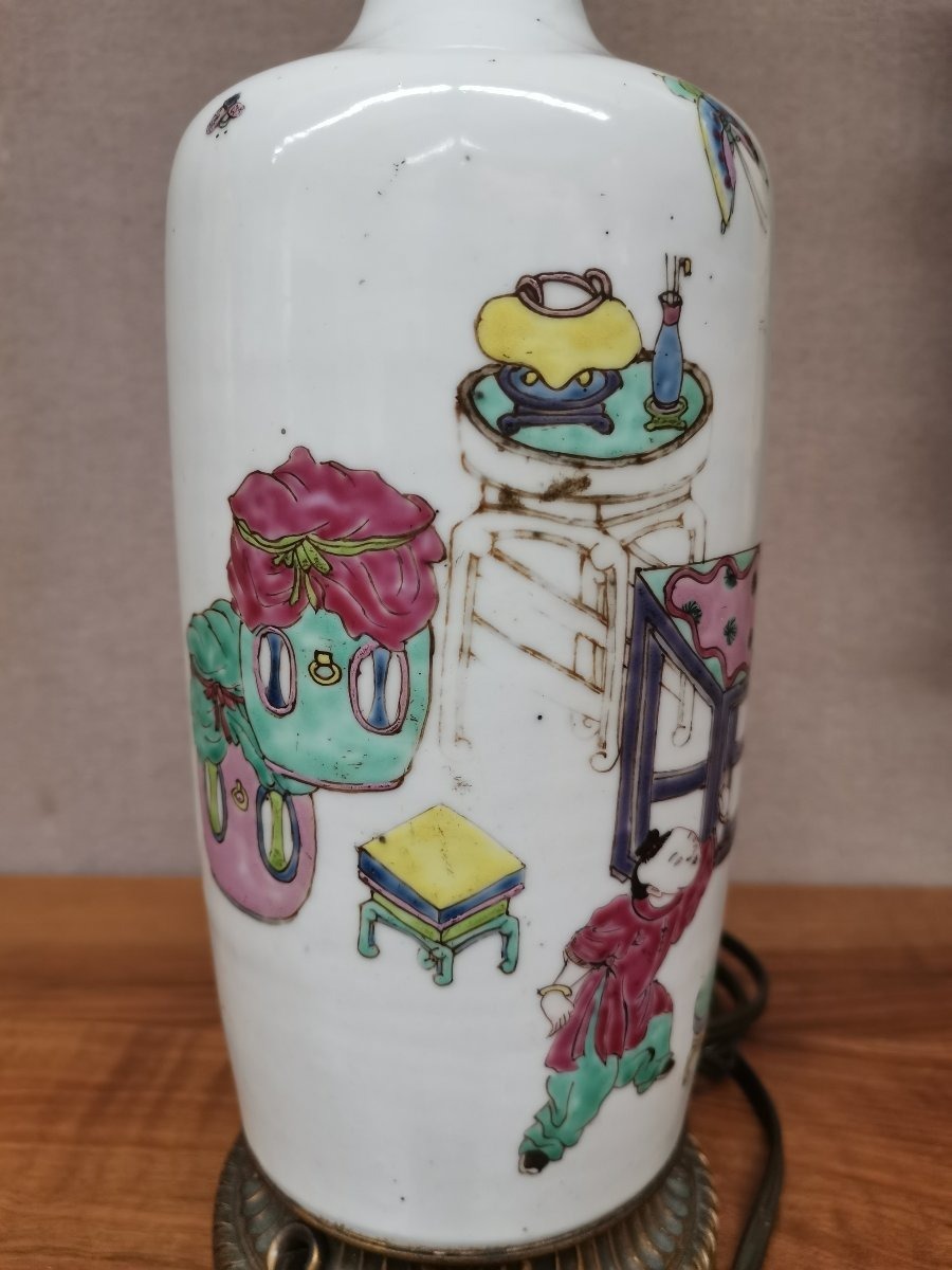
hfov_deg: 53.1
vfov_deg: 67.3
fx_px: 953
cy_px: 635
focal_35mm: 26
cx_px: 476
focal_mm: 4.75
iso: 320
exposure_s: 1/60
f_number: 1.8
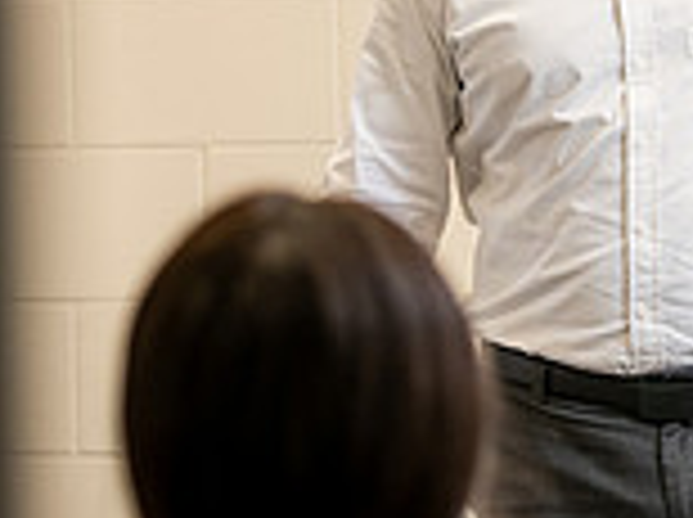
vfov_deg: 4.4
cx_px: 670
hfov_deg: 5.9
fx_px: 6676
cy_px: 29
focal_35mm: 334
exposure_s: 1/160
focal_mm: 92
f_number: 3.5
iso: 640
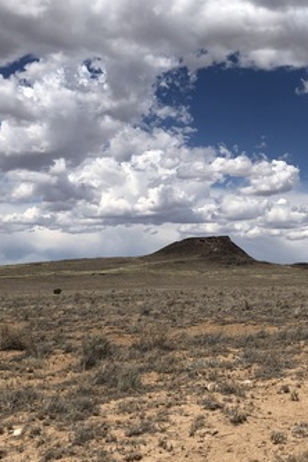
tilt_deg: +2.1
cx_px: 266
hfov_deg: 26.7
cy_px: 262
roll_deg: -1.1
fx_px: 629
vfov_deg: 40.3
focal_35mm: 49
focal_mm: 3.99
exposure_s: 1/5348
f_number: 1.8
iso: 25
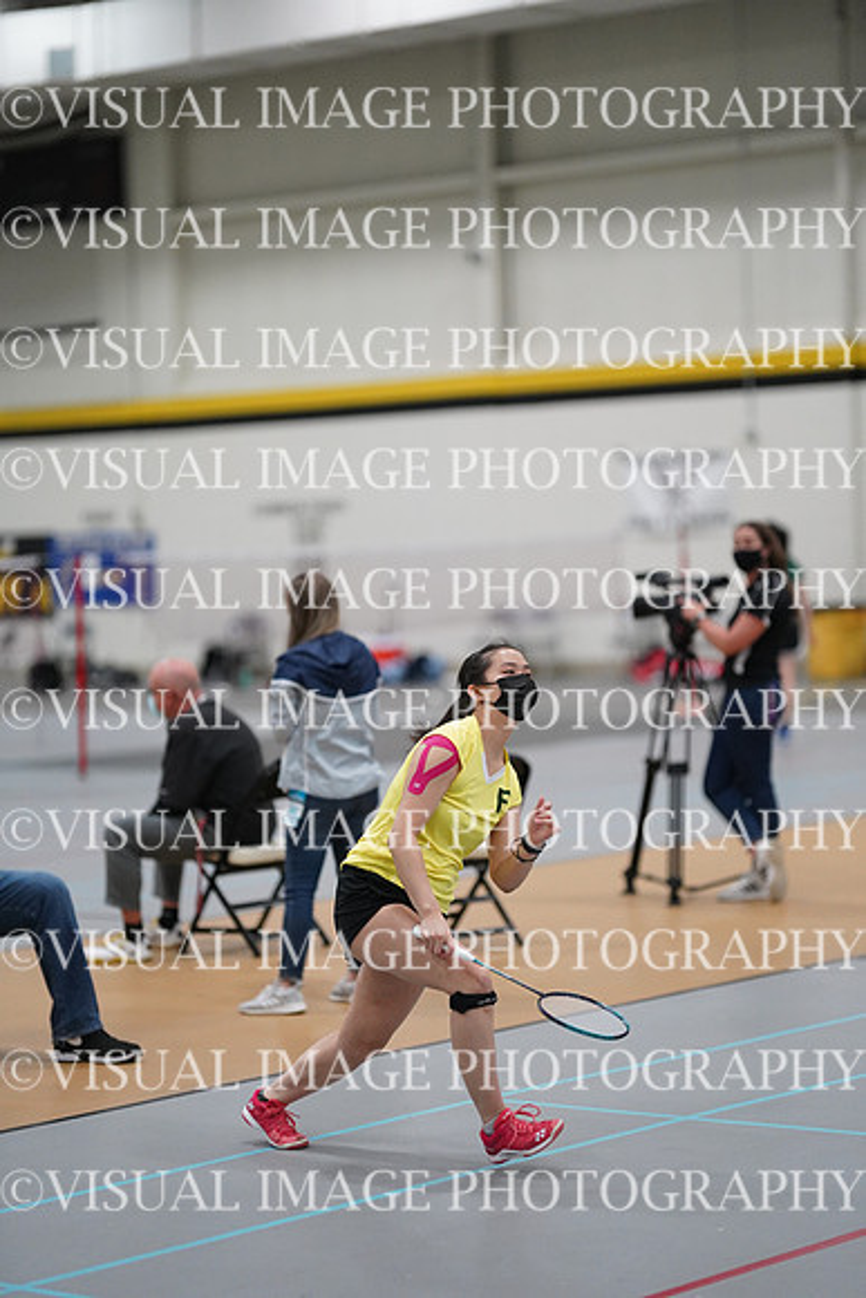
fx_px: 3786
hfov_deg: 13.0
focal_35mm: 105
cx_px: 433
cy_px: 649
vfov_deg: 19.5
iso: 3200
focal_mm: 105
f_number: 1.4
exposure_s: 1/1000
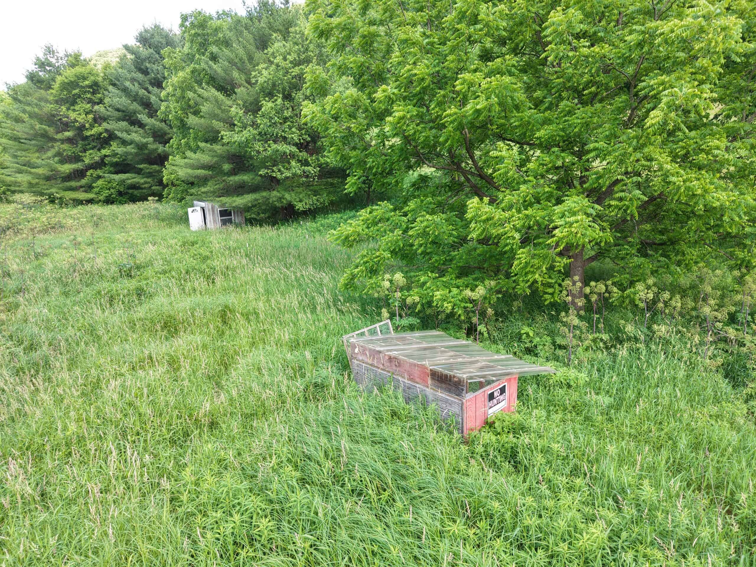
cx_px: 378
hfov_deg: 71.6
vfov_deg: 56.8
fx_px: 524
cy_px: 284
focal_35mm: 24
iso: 100
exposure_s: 1/320
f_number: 1.8
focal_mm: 8.67
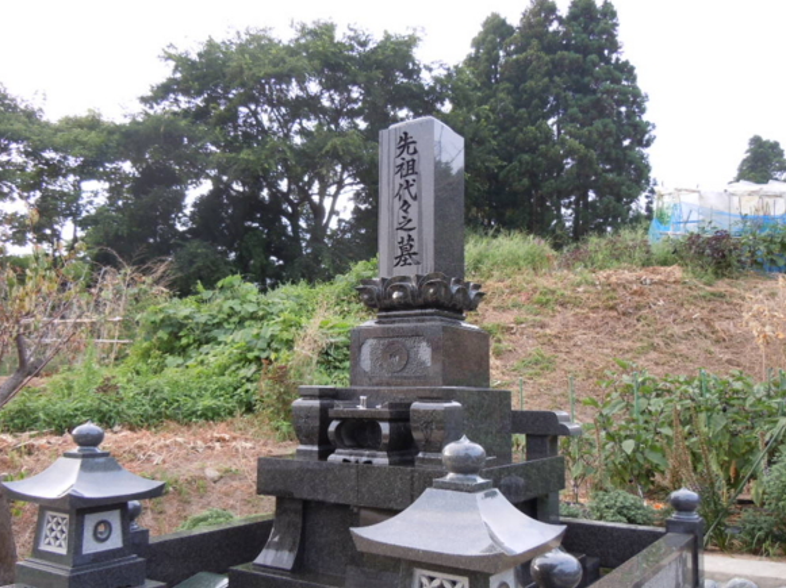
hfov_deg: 58.4
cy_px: 303
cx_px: 392
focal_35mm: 31
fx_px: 703
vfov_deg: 45.4
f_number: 3.5
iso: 100
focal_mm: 5.4
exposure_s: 1/60
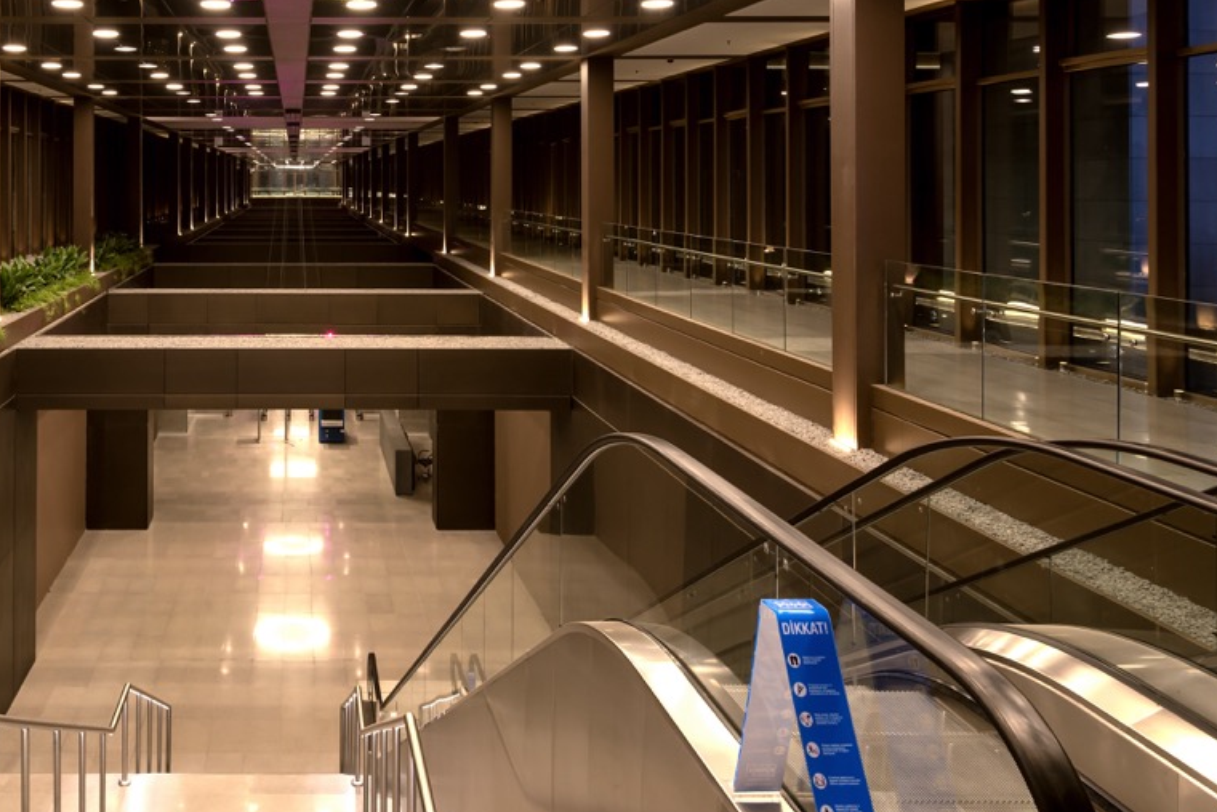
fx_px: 1082
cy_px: 162
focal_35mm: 32
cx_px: 290
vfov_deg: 39.5
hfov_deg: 55.6
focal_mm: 19
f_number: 8
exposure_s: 1/4
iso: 200
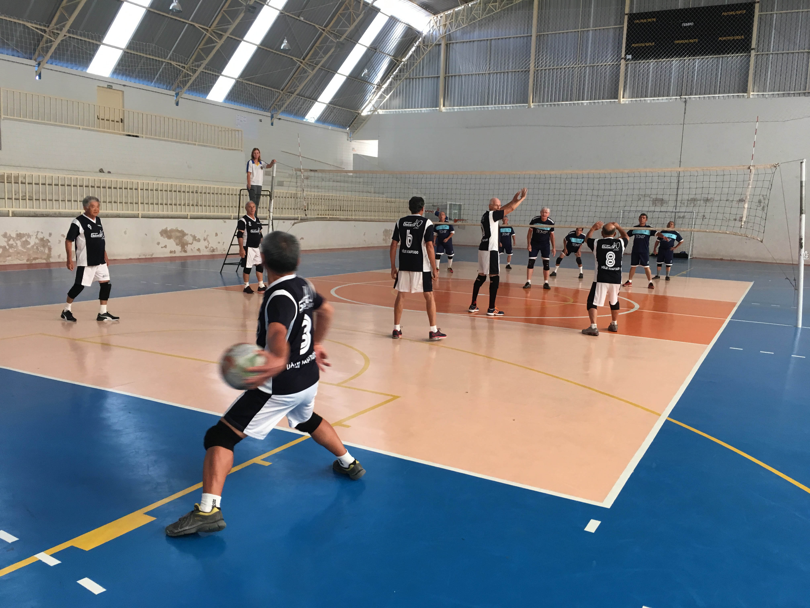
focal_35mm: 29
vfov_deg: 48.2
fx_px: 679
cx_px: 405
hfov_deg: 61.7
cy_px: 304
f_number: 2.2
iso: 32
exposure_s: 1/30
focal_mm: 4.15
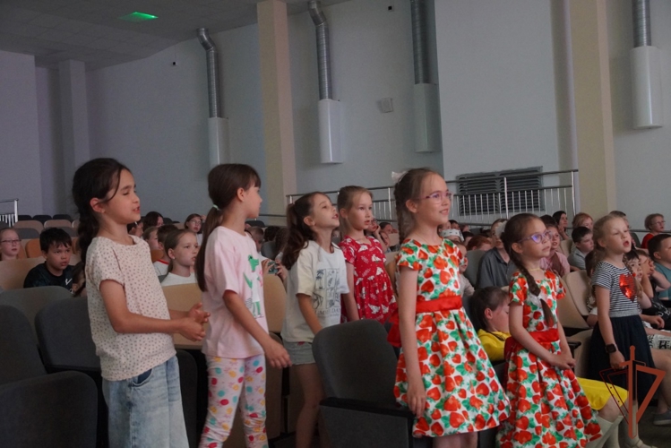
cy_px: 224
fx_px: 867
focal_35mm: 46
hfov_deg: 42.3
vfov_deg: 29.0
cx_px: 336
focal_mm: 31
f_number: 4.5
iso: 6400
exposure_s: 1/40
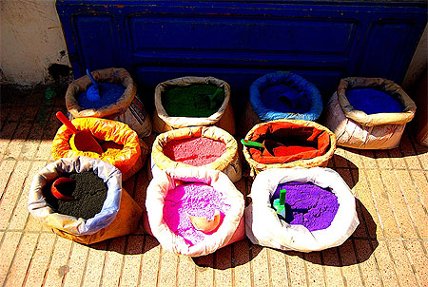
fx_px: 357
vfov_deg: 43.8
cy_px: 144
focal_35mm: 30
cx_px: 214
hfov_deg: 61.8
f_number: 2.8
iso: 200
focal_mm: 20
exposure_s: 1/3200
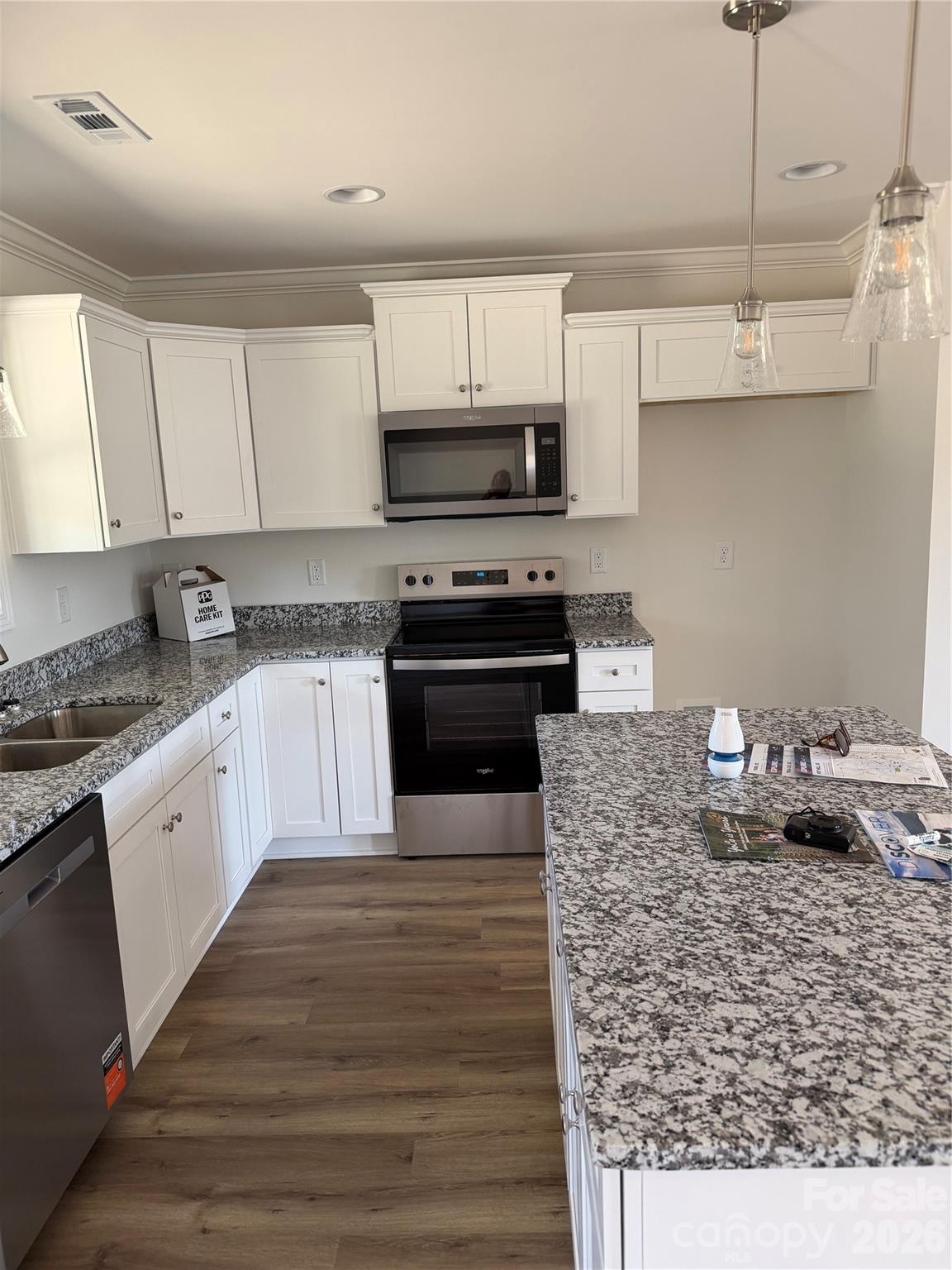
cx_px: 476
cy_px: 635
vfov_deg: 71.6
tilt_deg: -10.9
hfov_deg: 56.8
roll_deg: +3.0
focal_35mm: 24
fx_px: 880
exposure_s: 1/60
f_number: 1.78
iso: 160
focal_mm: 6.76
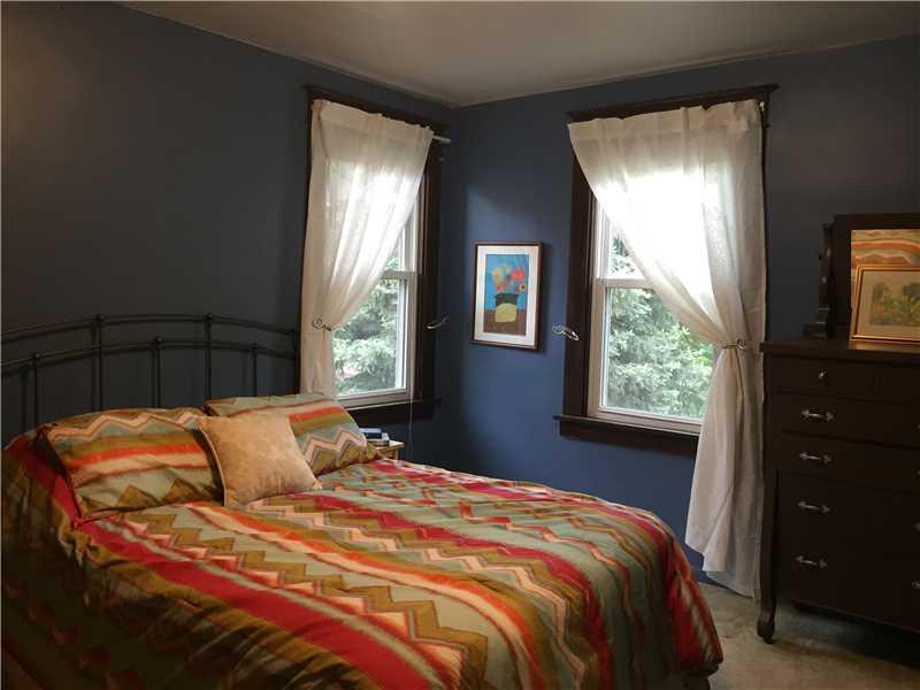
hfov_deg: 61.7
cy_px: 345
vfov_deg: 48.2
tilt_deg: -3.7
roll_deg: -1.2
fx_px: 771
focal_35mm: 29
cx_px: 460
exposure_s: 1/30
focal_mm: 4.15
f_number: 2.2
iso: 80
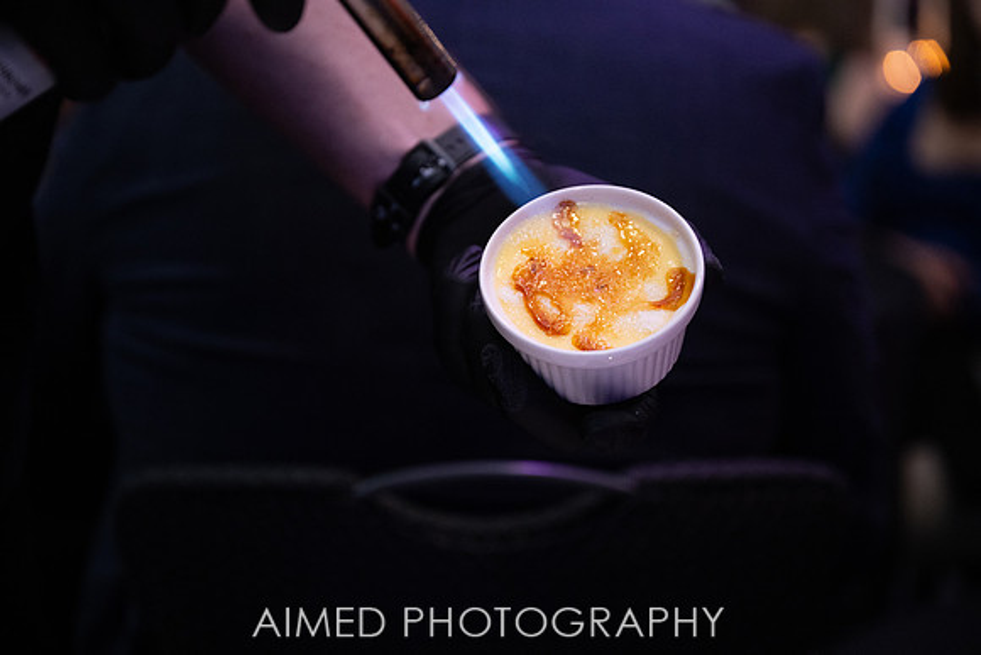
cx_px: 490
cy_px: 328
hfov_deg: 28.8
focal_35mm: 70
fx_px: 1908
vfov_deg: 19.5
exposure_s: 1/200
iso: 2500
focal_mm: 70
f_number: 2.8
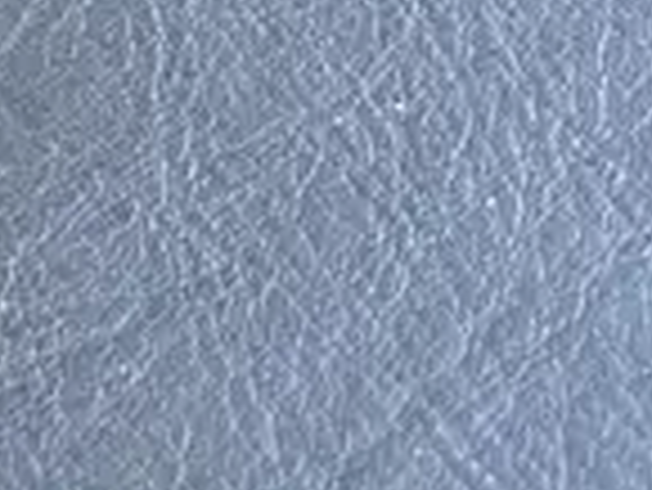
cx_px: -998
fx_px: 3186
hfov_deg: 10.0
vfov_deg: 7.3
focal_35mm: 169
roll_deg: -1.5
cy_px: -1205
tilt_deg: -38.1
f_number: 1.78
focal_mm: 6.86
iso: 400
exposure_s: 1/50
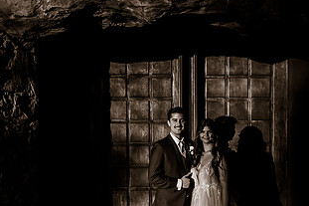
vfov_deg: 18.6
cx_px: 208
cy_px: 185
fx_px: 618
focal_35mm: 72
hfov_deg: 27.9
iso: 640
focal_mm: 38
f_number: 18
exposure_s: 1/60
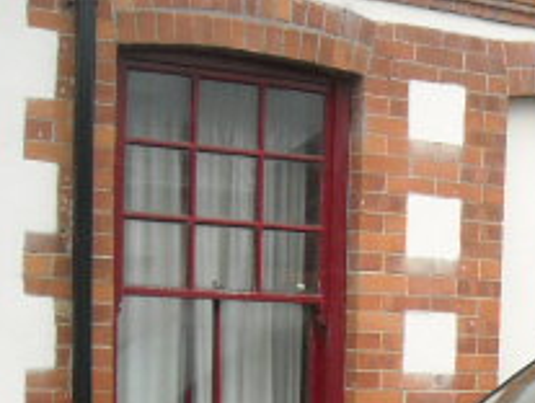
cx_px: 656
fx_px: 1672
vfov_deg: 13.1
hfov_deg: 17.3
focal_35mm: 108
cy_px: 576
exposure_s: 1/184
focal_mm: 5.7
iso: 308
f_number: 2.8
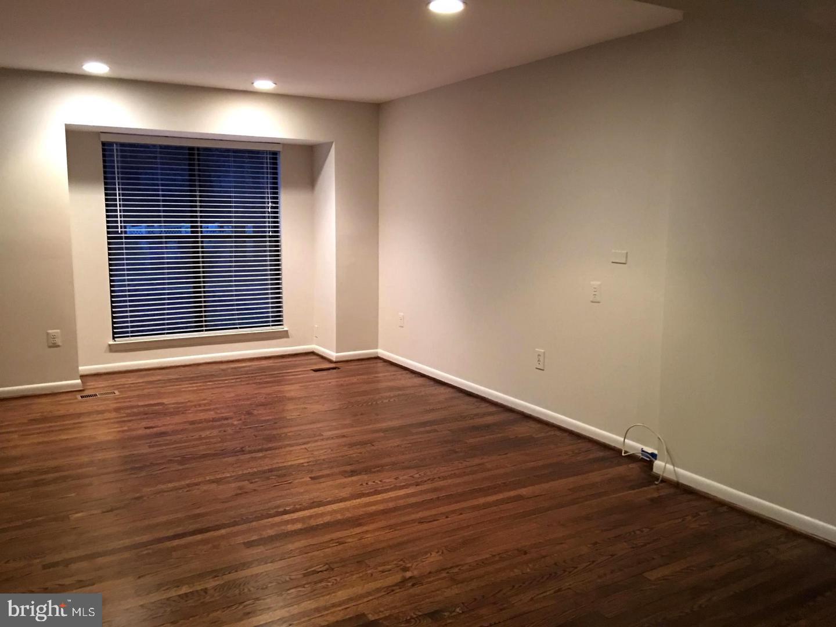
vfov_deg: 48.2
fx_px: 700
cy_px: 314
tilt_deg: -8.4
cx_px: 418
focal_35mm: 29
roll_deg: -0.2
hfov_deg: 61.7
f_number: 2.2
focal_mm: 4.15
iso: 80
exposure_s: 1/4
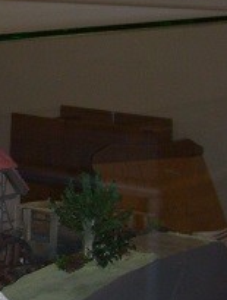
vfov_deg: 13.1
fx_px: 1305
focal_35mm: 150
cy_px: 65
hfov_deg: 9.3
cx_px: -226
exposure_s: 1/60
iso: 80
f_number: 2.7
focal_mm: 6
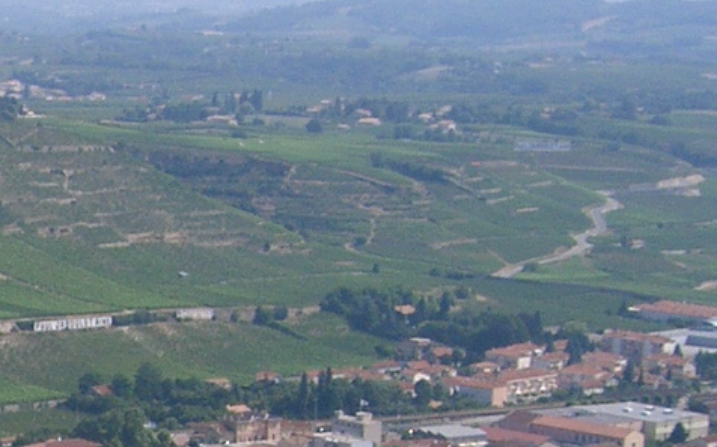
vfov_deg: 9.2
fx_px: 2715
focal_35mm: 139
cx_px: -333
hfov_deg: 14.2
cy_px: 688
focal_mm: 8
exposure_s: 1/800
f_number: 4.8
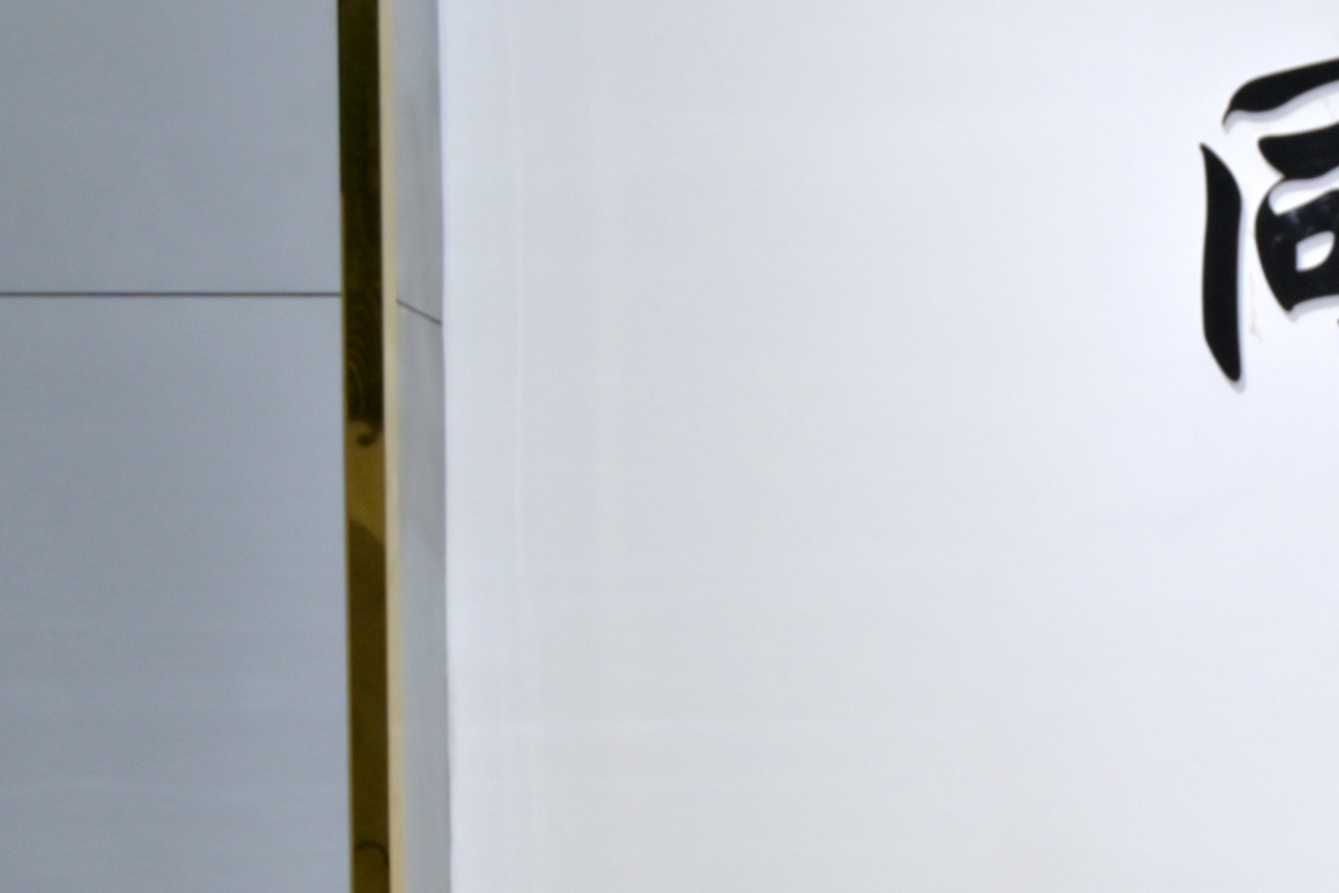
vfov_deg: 8.7
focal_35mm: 154
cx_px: 2103
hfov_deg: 12.5
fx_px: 5741
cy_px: 1354
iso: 125
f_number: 5
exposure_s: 1/60
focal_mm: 32.5
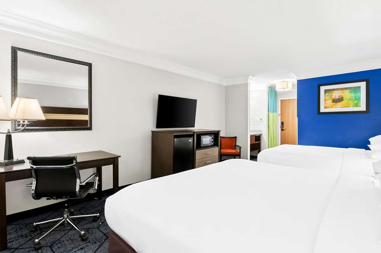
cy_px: 126
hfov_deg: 93.3
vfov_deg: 70.3
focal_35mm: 17
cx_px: 190
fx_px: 180
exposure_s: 1/1.67
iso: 800
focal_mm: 17
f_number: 8
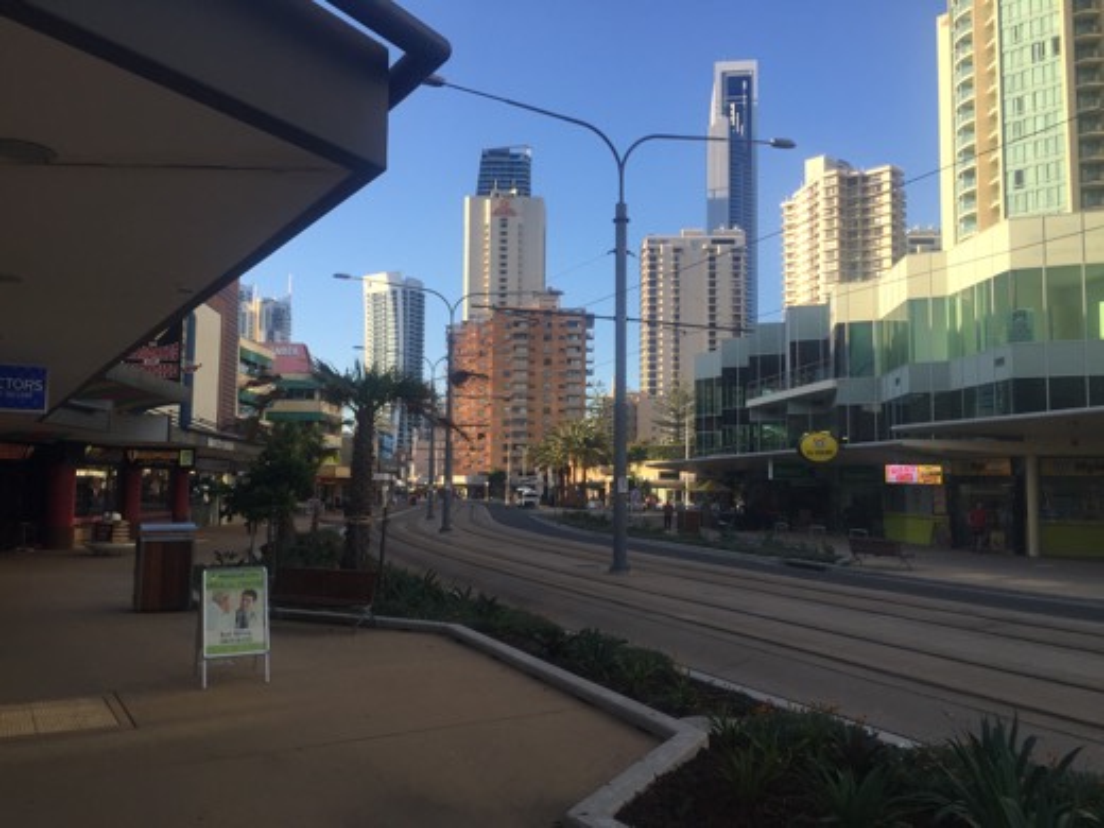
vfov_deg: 48.2
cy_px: 414
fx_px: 925
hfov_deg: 61.7
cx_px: 552
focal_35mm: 29
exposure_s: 1/760
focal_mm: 4.15
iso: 32
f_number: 2.2
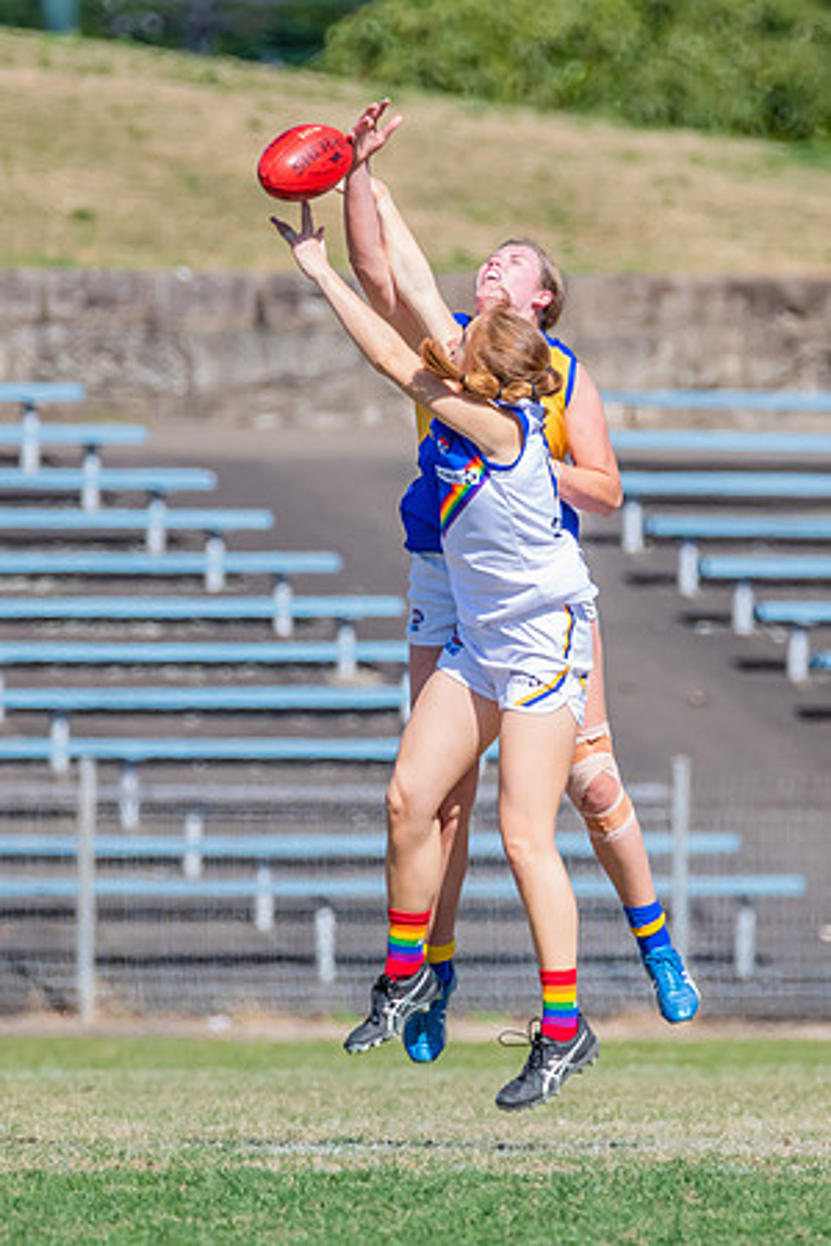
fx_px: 39575
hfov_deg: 1.2
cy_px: 511
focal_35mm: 1143
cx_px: 491
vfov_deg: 1.8
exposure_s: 1/1600
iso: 800
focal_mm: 600
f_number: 9
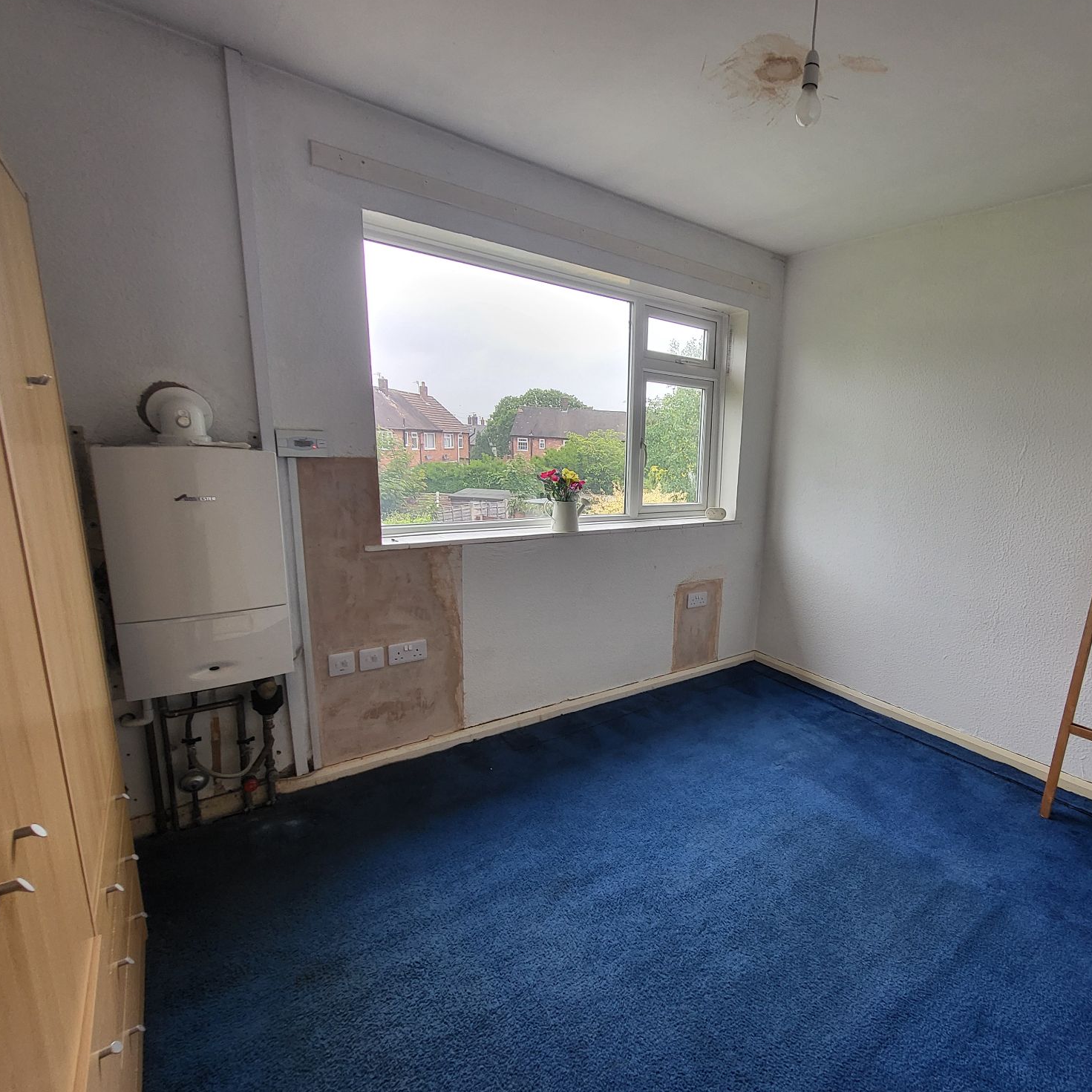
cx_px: 696
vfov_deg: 87.4
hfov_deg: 85.4
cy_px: 560
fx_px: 571
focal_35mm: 16
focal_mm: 1.74
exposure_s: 1/50
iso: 64
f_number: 2.2
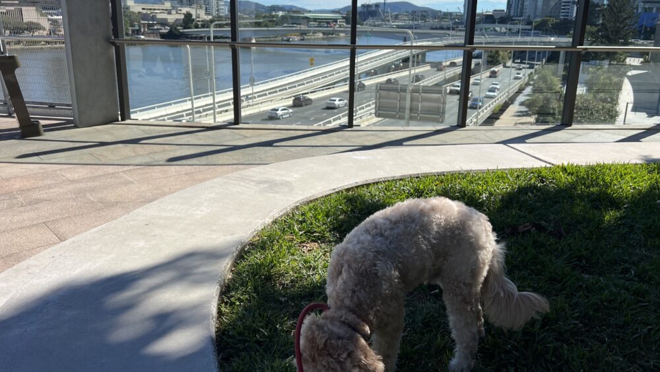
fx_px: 508
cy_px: 159
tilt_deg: -14.2
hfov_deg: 66.1
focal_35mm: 29
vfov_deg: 40.1
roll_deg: +0.0
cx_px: 327
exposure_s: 1/4274
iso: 50
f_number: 1.5
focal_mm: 5.7
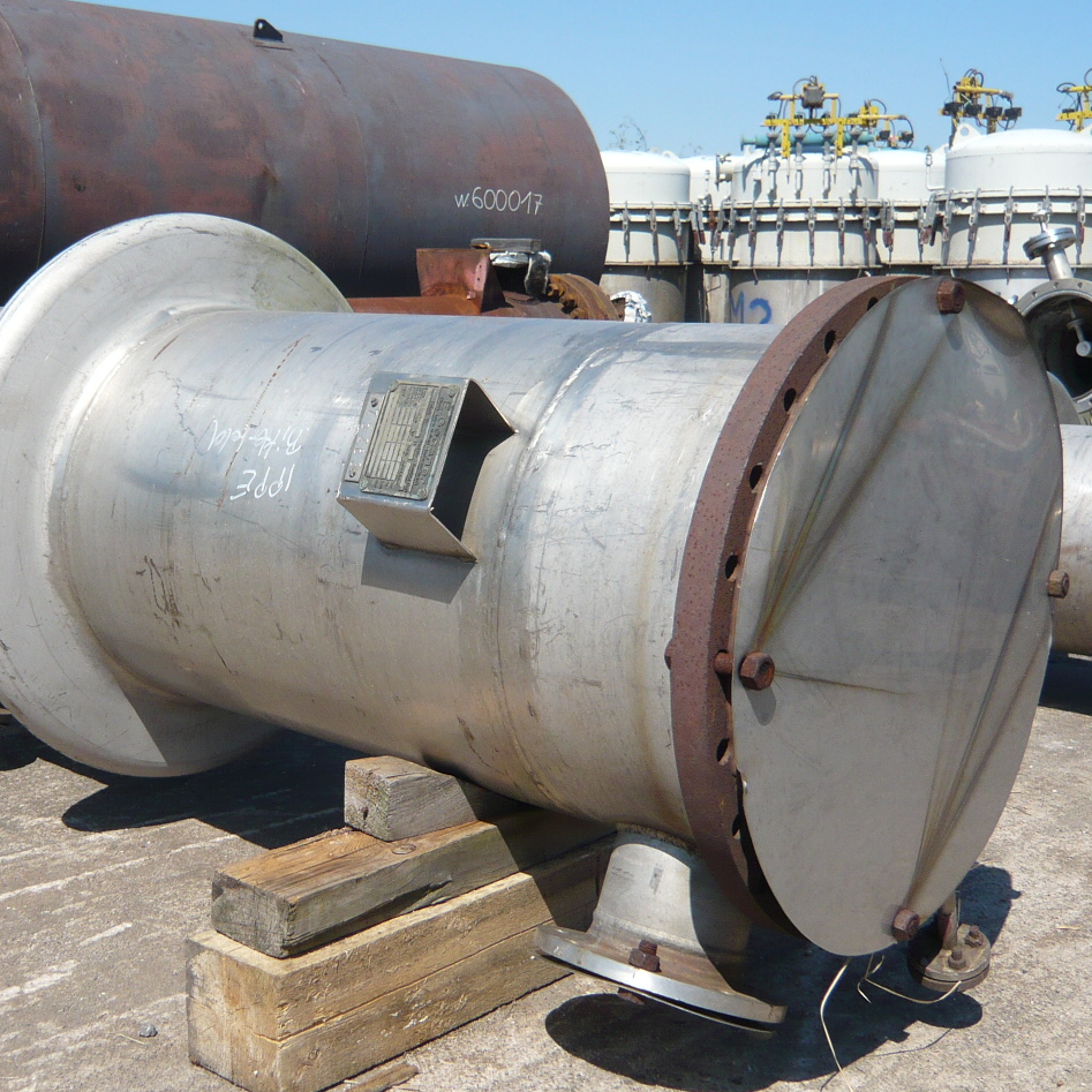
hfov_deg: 38.7
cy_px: 542
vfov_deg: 39.2
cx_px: 366
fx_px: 1535
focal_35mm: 43
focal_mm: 4.6
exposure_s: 1/160
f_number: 8
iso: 100
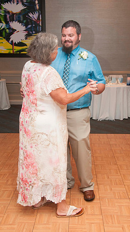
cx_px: 68
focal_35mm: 46
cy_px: 115
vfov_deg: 44.6
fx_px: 282
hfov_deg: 25.9
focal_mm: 29
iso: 800
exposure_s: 1/60
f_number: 5.6
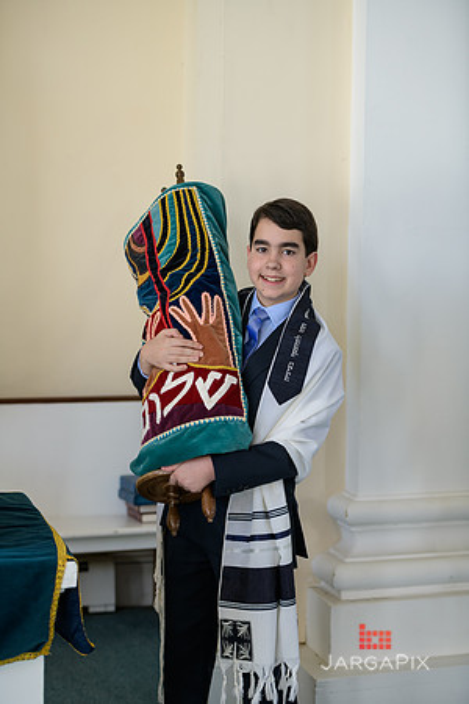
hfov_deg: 18.2
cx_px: 234
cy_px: 352
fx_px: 1466
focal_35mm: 75
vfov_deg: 27.0
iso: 400
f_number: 3.2
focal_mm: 75
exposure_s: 1/125
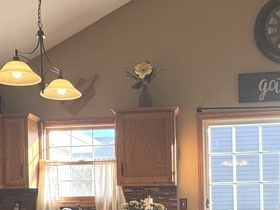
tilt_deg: -0.3
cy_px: 193
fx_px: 412
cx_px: 135
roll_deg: +0.7
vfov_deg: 27.4
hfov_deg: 37.5
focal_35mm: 51
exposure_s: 1/120
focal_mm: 2.22
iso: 50
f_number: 2.2
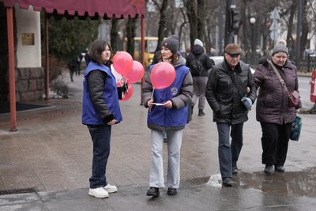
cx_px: 158
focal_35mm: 70
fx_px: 615
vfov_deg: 19.5
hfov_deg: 28.8
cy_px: 106
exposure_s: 1/800
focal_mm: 70
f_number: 2.8
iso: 250
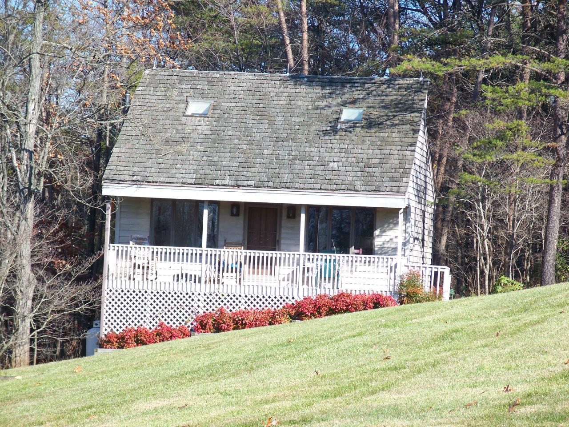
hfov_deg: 10.7
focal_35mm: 185
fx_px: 3041
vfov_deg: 8.0
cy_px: 214
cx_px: 284
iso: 64
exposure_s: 1/200
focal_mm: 38.8
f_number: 4.4
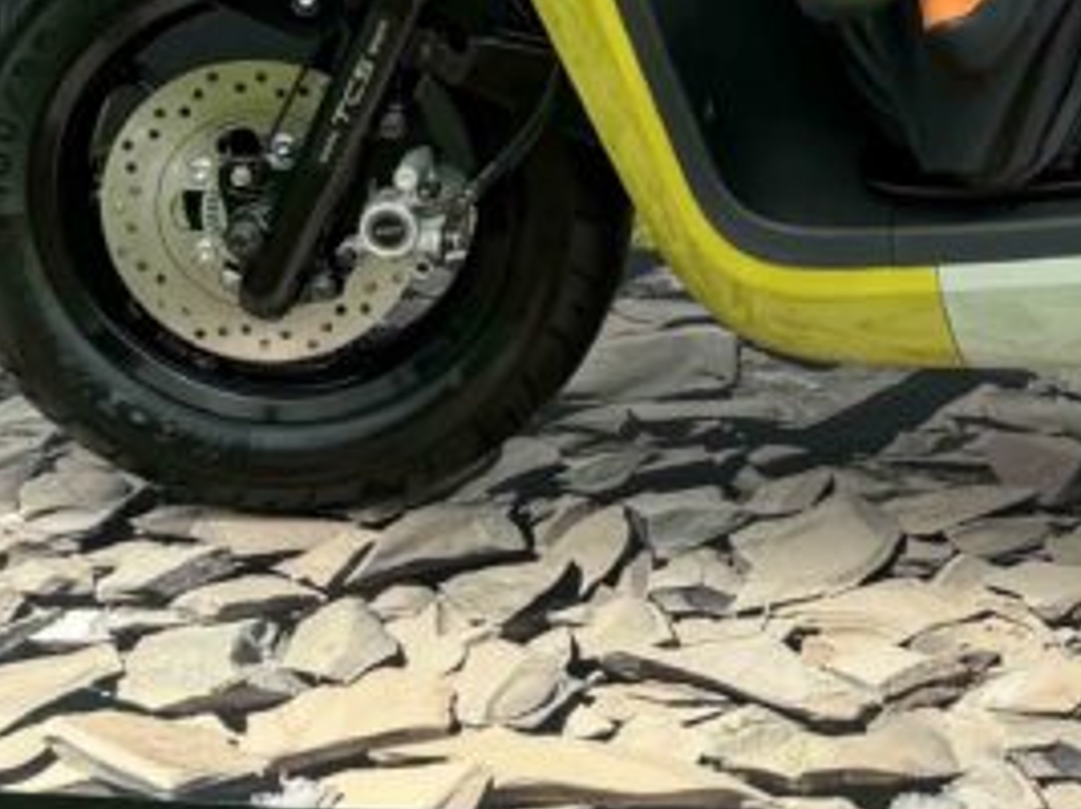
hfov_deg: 17.6
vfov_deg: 13.3
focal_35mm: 108
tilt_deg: -10.8
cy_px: -170
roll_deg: -0.1
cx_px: 1158
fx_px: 3371
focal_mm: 6.86
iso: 80
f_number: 1.78
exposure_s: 1/1767
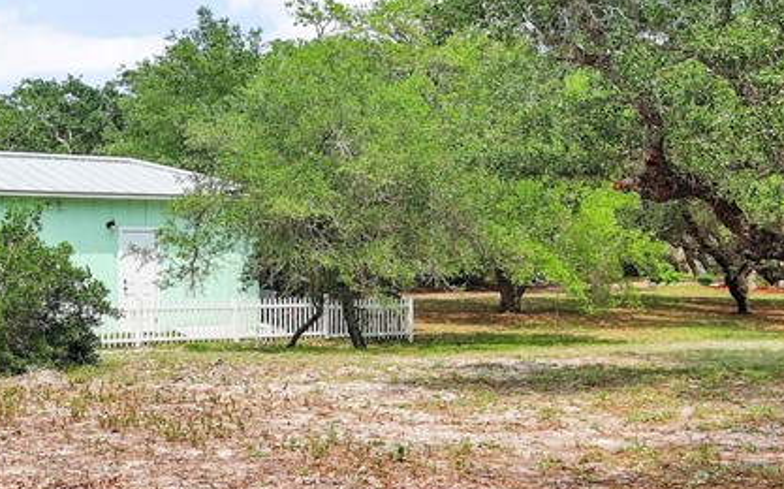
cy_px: 259
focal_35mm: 77
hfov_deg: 26.6
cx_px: 246
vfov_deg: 16.9
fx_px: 1644
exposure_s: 1/70
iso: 100
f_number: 2.8
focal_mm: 10.57
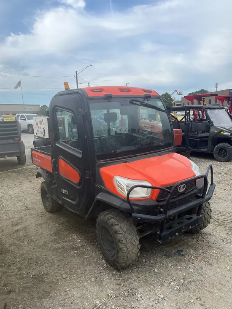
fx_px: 232
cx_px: 116
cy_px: 154
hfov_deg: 53.1
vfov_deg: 67.3
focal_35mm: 26
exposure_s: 1/2101
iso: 50
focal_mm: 5.1
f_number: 1.6
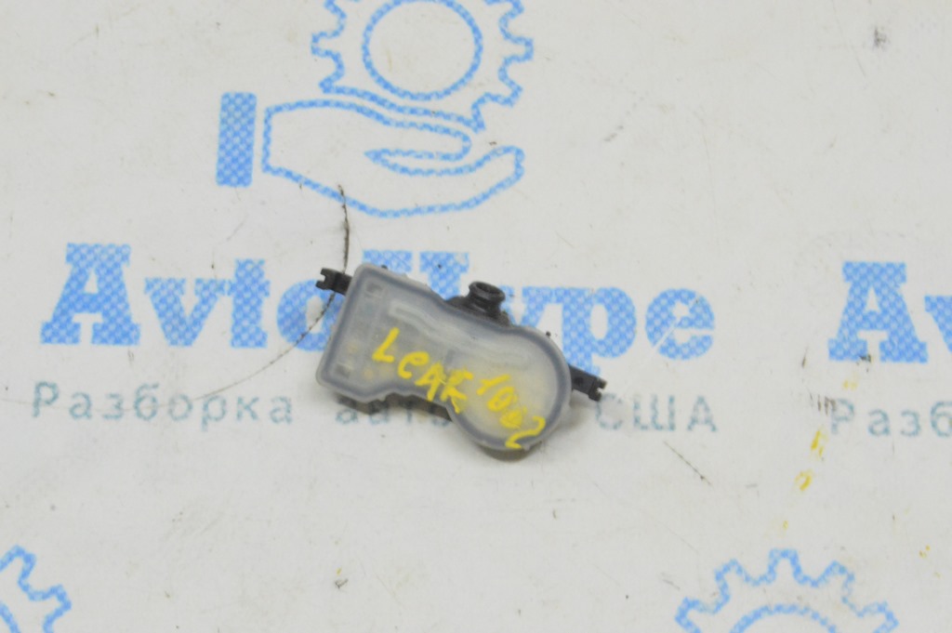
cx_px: 476
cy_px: 316
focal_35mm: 82
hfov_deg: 24.6
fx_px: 2180
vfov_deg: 16.5
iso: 6400
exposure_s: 1/20
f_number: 20
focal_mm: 55
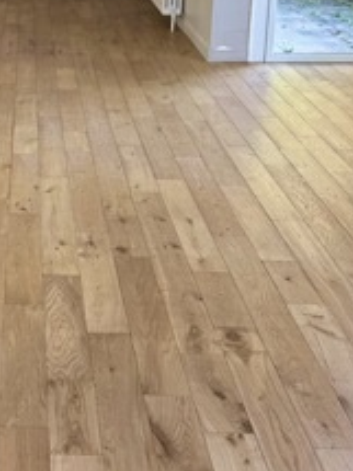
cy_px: 96
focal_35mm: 67
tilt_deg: -14.4
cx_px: -18
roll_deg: +0.3
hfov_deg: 21.0
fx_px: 912
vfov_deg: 28.4
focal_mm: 6.86
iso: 160
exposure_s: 1/121
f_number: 1.78
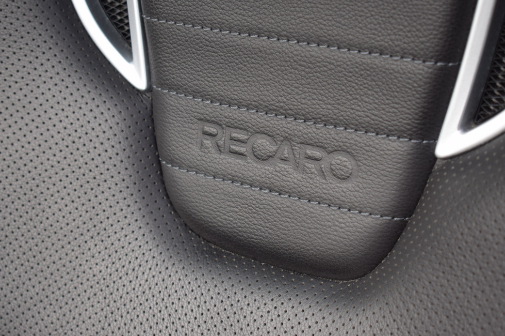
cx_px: 268
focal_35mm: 83
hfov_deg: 24.5
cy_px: 152
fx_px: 1164
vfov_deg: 16.5
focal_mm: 48
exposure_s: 1/60
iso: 400
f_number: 5.3
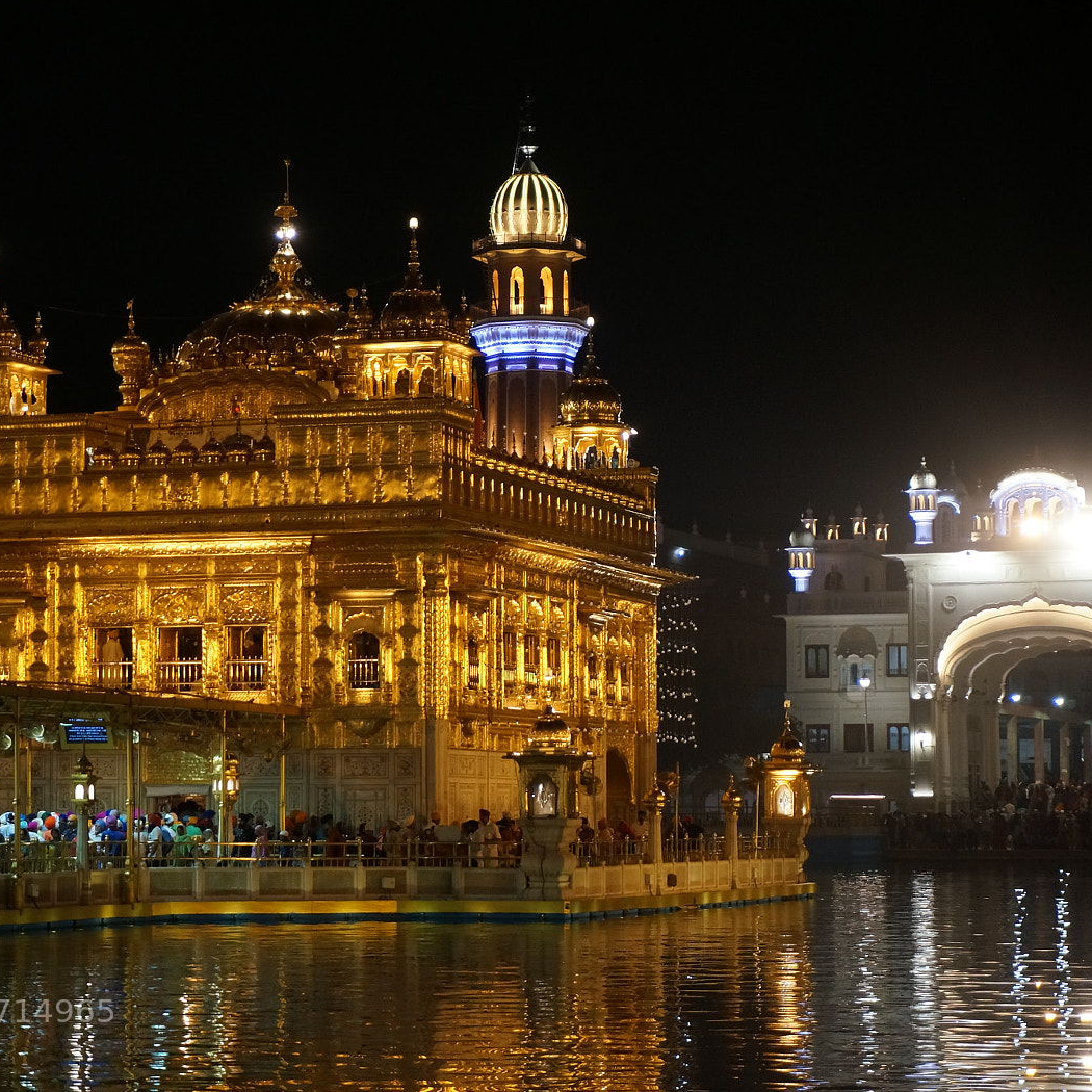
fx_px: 3462
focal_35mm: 97
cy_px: 540
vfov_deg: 17.9
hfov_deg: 17.9
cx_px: 402
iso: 2000
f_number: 5.6
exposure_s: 1/80
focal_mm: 50
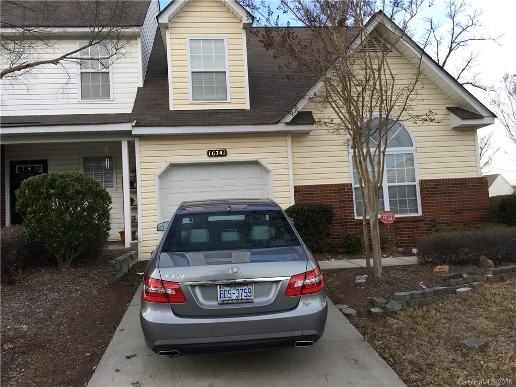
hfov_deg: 61.7
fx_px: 432
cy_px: 194
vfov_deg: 48.2
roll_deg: +1.5
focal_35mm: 29
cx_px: 258
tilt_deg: +4.9
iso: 32
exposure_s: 1/120
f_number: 2.2
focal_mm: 4.15
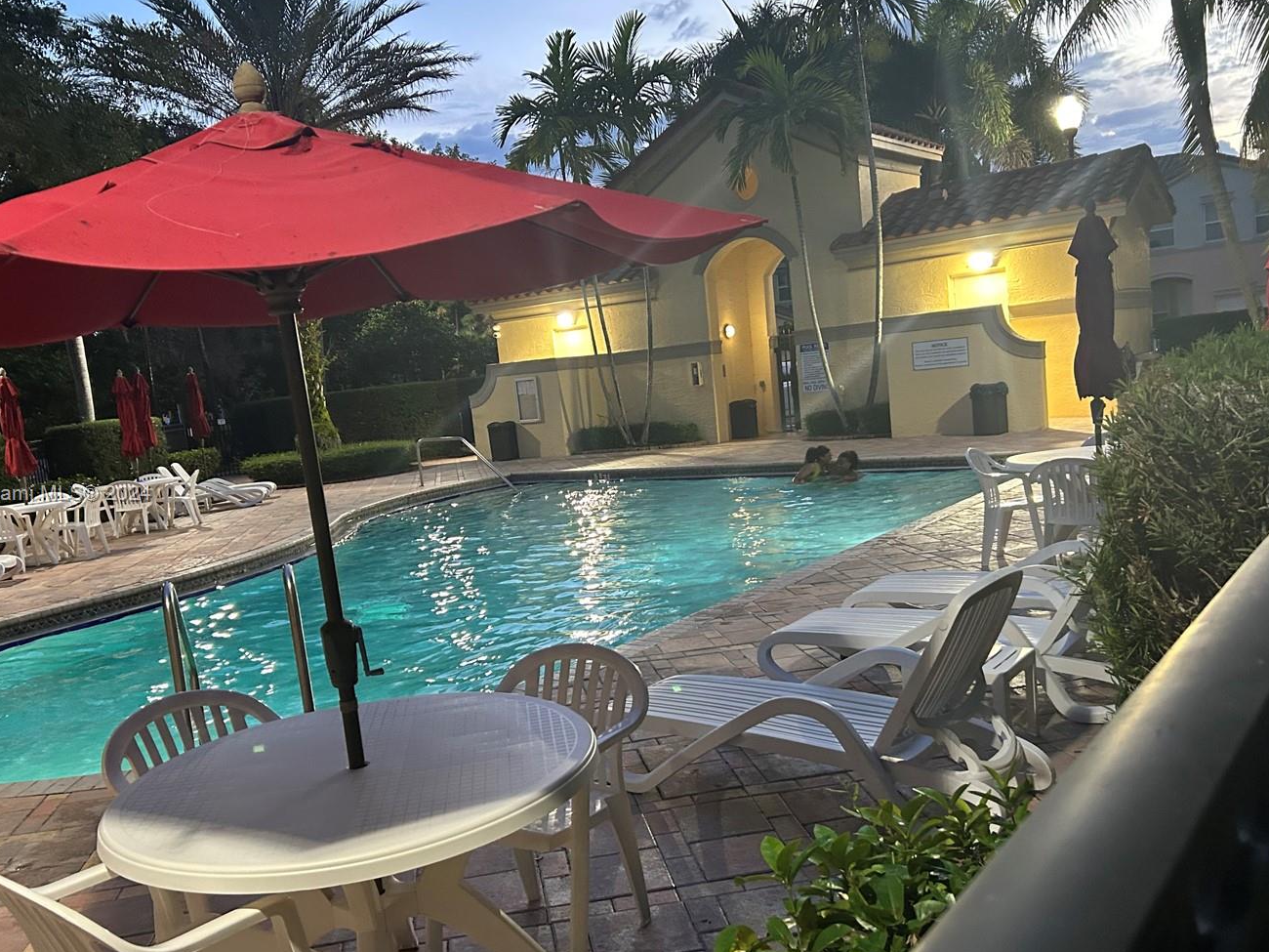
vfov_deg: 44.2
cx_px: 620
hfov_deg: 56.8
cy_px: 495
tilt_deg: -7.2
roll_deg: +6.2
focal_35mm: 32
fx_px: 1173
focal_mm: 5.7
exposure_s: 1/60
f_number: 1.5
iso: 400
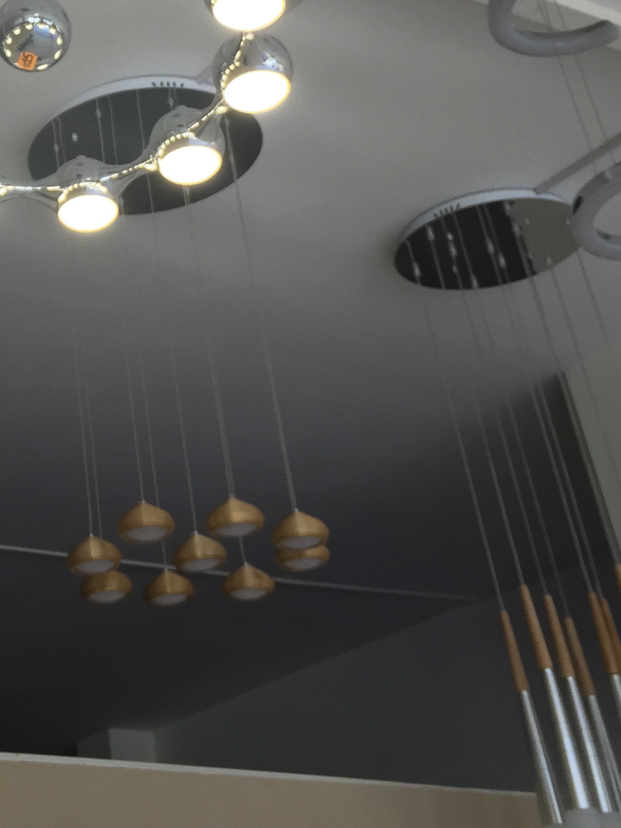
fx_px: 1411
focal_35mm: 59
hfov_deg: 23.8
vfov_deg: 31.3
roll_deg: +2.5
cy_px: 95
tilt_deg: +37.4
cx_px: 4
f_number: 2.2
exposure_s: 1/100
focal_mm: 4.15
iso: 40
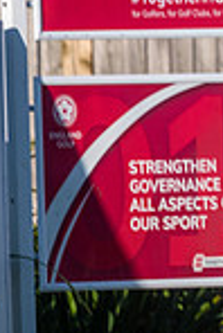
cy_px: -44
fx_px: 10901
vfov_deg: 1.8
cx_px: 583
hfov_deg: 1.2
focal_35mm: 1176
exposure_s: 1/1600
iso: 160
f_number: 4
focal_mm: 300
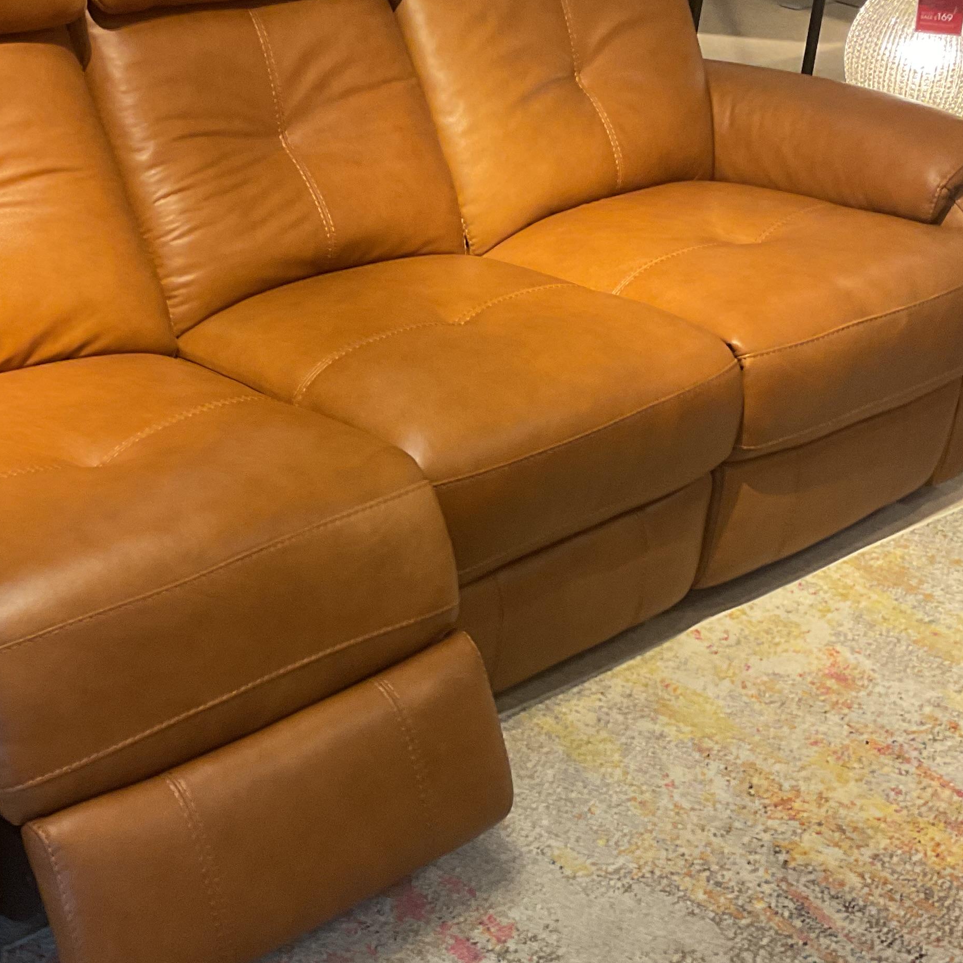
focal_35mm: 56
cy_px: 476
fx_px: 1763
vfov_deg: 30.6
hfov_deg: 30.5
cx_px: 387
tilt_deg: -28.8
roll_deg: -0.9
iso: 100
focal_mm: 3
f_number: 1.8
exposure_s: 1/50
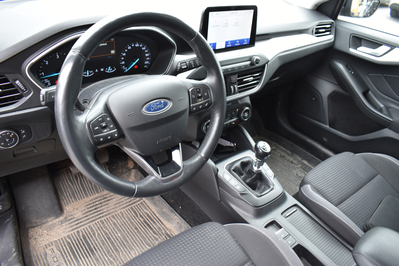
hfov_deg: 67.4
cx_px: 200
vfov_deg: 47.9
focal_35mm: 27
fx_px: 299
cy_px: 133
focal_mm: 18
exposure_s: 1/90
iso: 400
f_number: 4.8
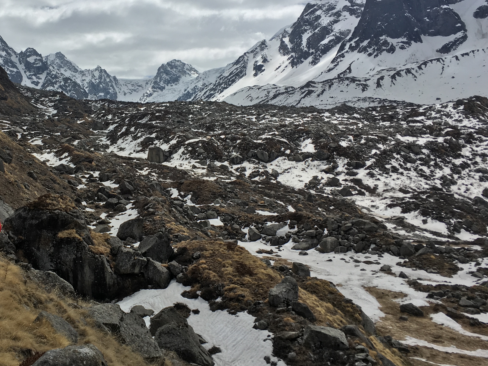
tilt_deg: +3.9
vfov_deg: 32.8
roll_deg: -0.3
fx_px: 620
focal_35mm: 44
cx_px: 146
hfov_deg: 42.1
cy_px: 153
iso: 25
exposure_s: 1/5495
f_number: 2.2
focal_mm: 4.15
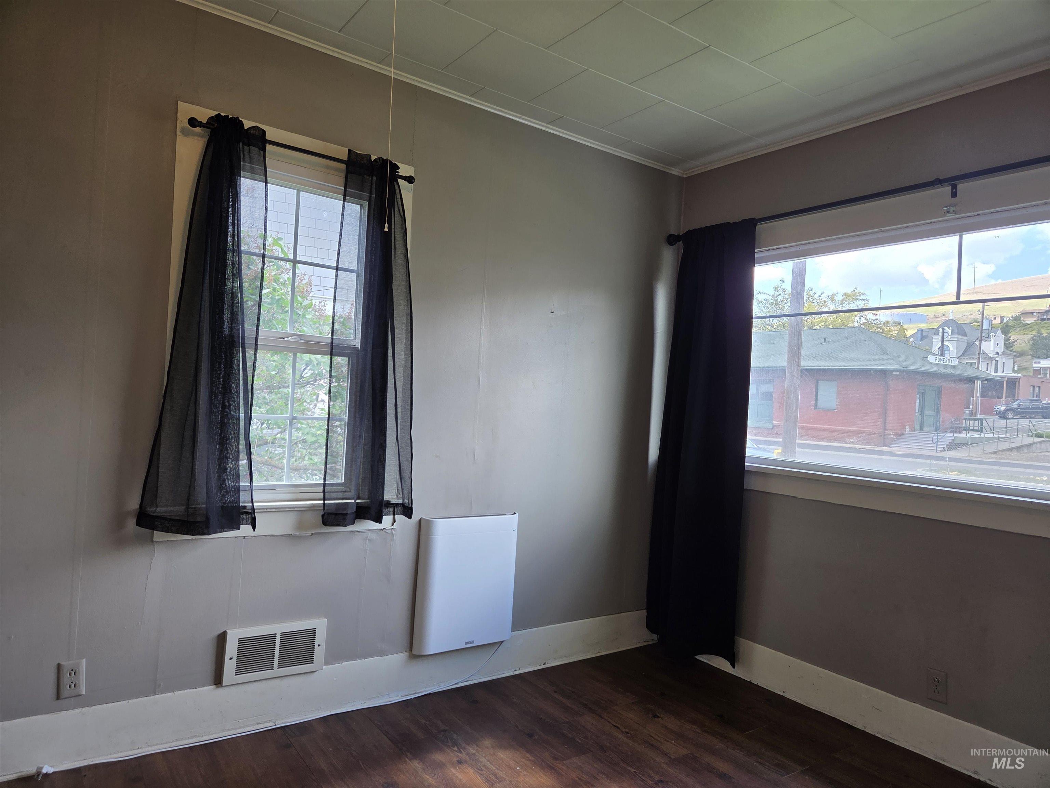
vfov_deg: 58.9
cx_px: 525
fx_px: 698
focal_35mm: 23
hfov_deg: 73.9
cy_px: 394
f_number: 1.8
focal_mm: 5.4
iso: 64
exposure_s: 1/120
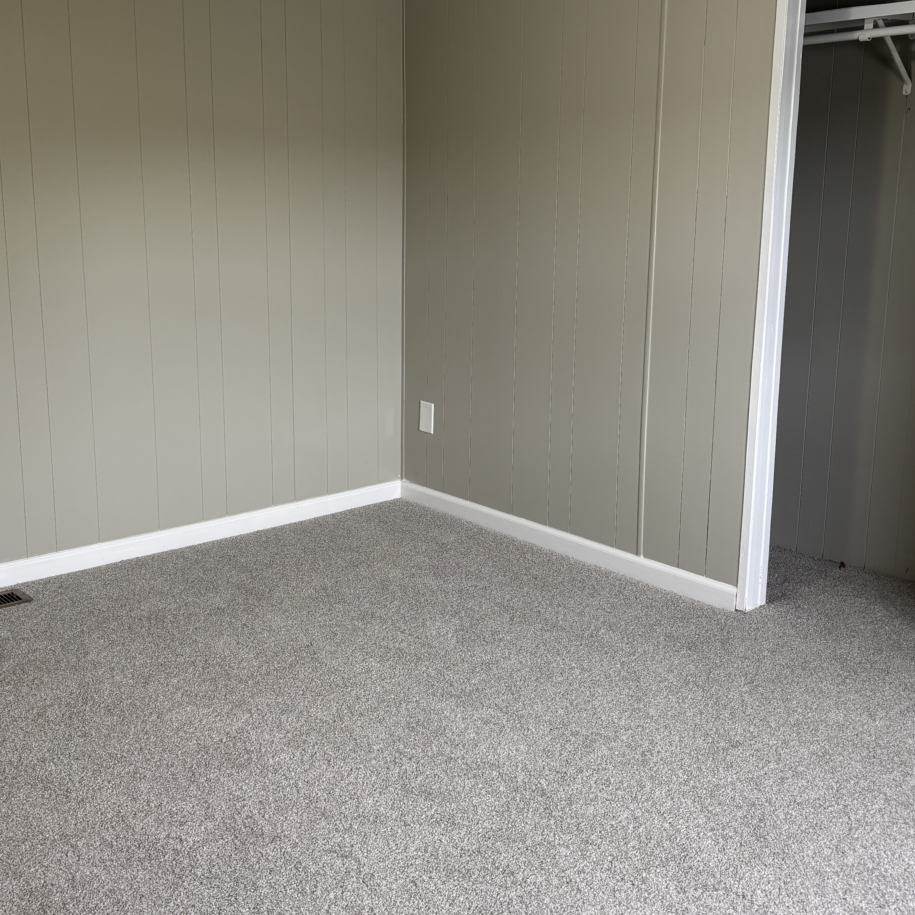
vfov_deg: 42.8
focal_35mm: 39
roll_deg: +1.0
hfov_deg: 42.5
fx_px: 1166
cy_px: 411
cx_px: 346
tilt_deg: -11.3
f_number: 1.6
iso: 80
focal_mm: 5.96
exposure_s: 1/60
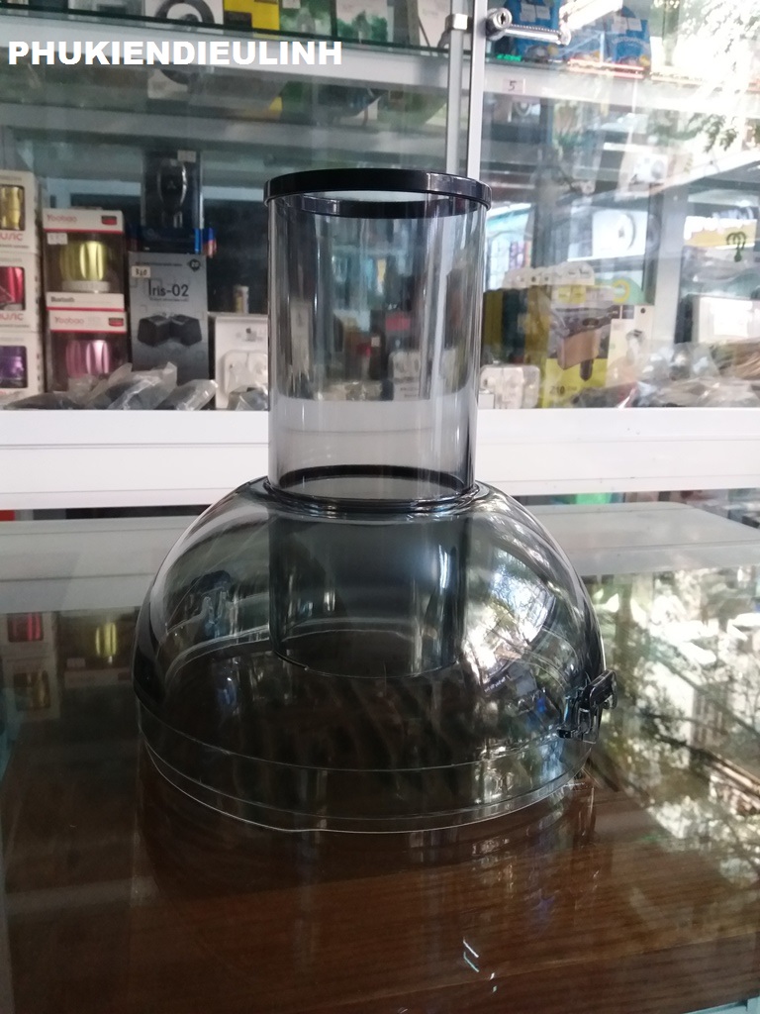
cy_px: 507
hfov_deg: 51.4
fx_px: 790
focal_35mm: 27
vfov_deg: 65.3
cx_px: 380
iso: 160
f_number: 1.9
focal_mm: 3.7
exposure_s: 1/14
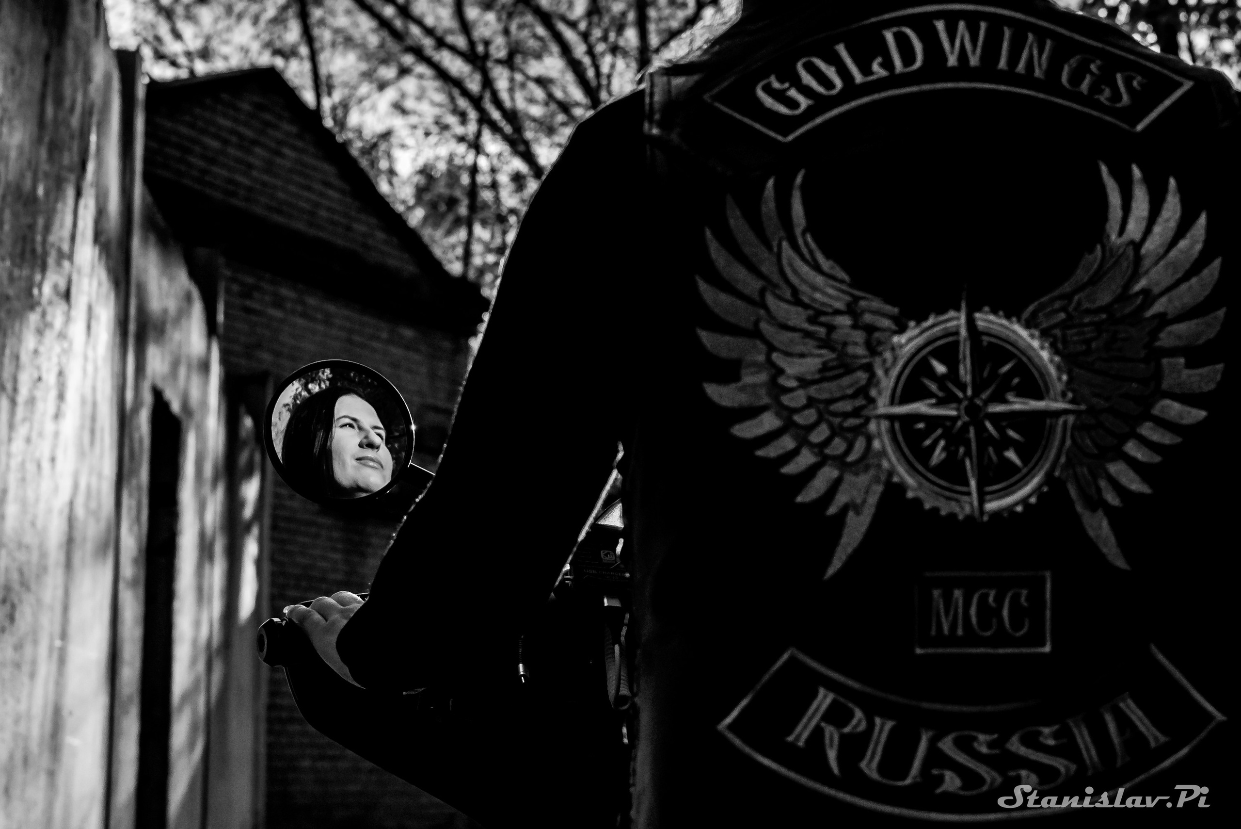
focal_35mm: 76
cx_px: 763
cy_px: 397
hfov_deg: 26.6
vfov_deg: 18.0
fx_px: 2621
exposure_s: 1/4000
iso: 1250
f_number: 5
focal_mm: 38
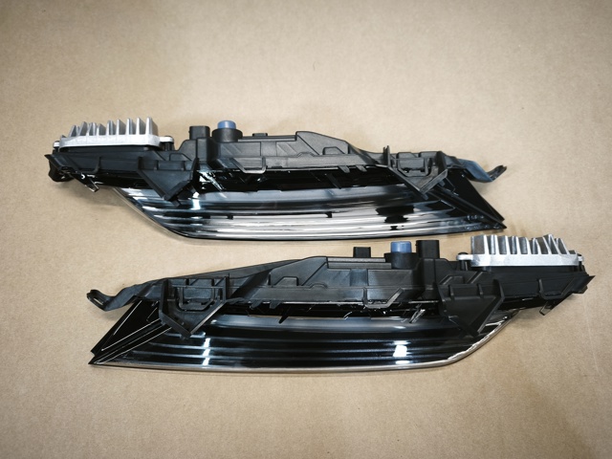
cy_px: 230
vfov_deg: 58.9
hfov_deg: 73.9
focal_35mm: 23
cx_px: 306
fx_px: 407
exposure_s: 1/99.9
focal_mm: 6.45
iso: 400
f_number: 1.62
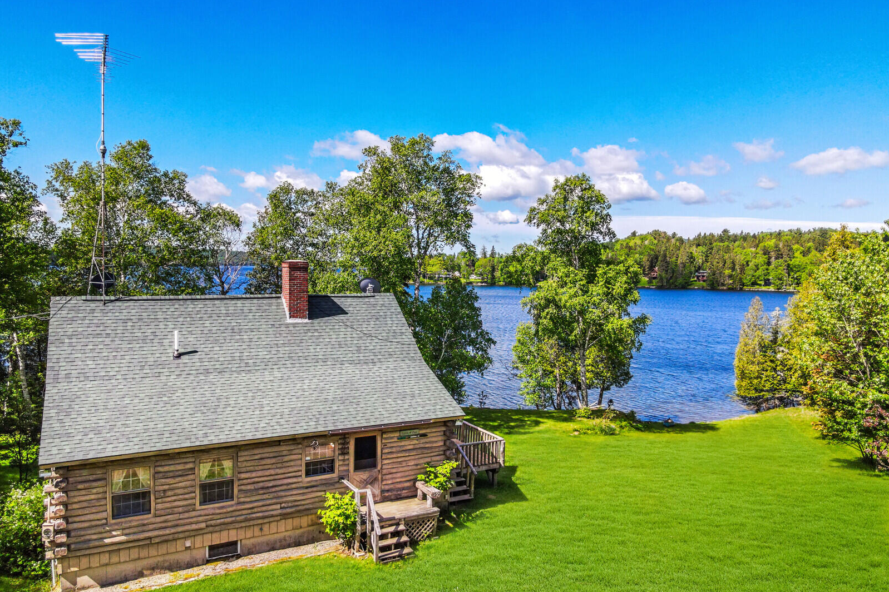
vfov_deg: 51.3
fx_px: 617
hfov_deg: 71.5
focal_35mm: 25
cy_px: 296
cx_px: 444
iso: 200
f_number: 2.8
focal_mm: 4.5
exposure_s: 1/1000
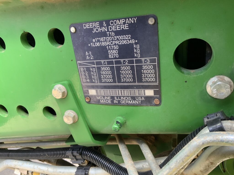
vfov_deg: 48.2
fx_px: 196
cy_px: 88
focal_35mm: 29
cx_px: 117
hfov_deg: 61.7
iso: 64
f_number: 1.8
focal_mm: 3
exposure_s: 1/72
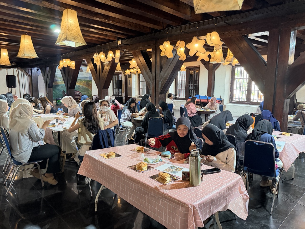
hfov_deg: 71.6
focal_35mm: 24
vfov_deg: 56.8
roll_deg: -0.5
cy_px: 114
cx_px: 152
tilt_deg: -7.0
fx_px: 211
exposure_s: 1/50
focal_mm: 6.76
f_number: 1.78
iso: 400
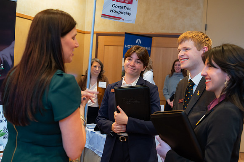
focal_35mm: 46
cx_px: 122
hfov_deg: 42.8
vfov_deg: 29.2
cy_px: 81
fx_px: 312
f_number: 4
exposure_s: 1/40
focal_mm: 46
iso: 2500
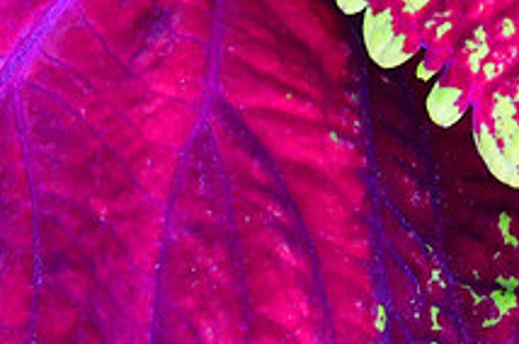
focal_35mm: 340
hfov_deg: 6.1
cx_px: 337
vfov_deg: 4.0
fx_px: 4894
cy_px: -470
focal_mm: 44
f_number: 11
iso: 1100
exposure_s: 1/60
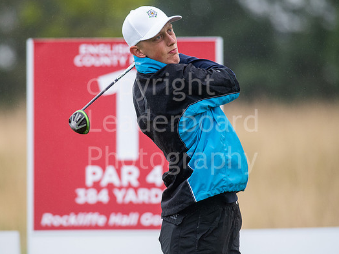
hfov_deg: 5.1
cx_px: 139
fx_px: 3790
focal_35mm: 387
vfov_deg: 3.8
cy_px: 126
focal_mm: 300
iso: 1600
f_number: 4
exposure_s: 1/1600
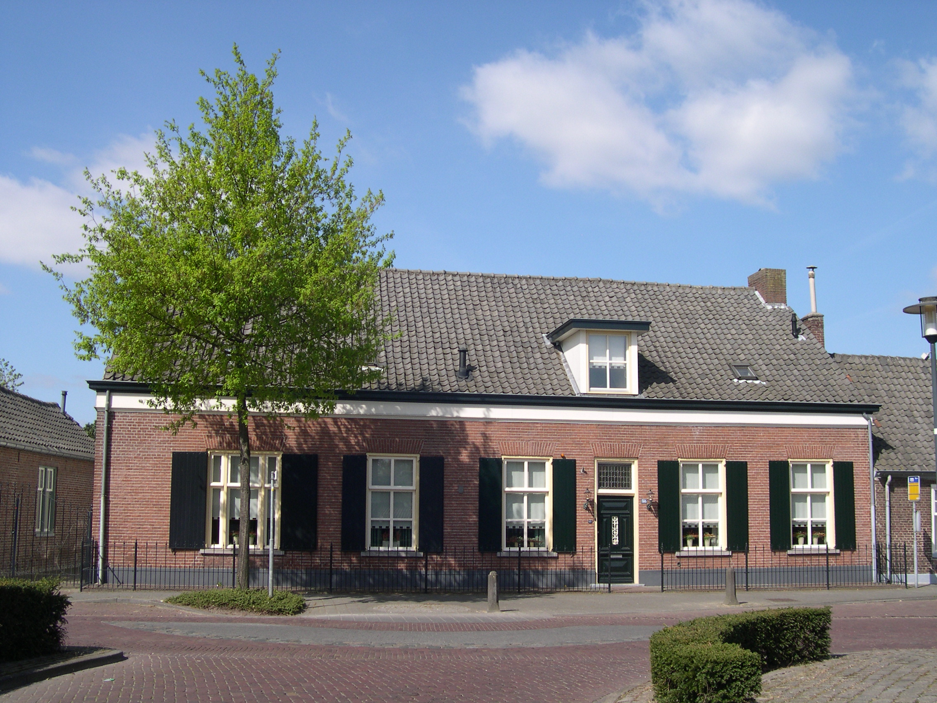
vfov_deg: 37.7
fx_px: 1029
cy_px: 352
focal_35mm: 38
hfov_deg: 49.0
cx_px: 468
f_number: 7.6
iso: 100
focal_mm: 8
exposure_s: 1/173
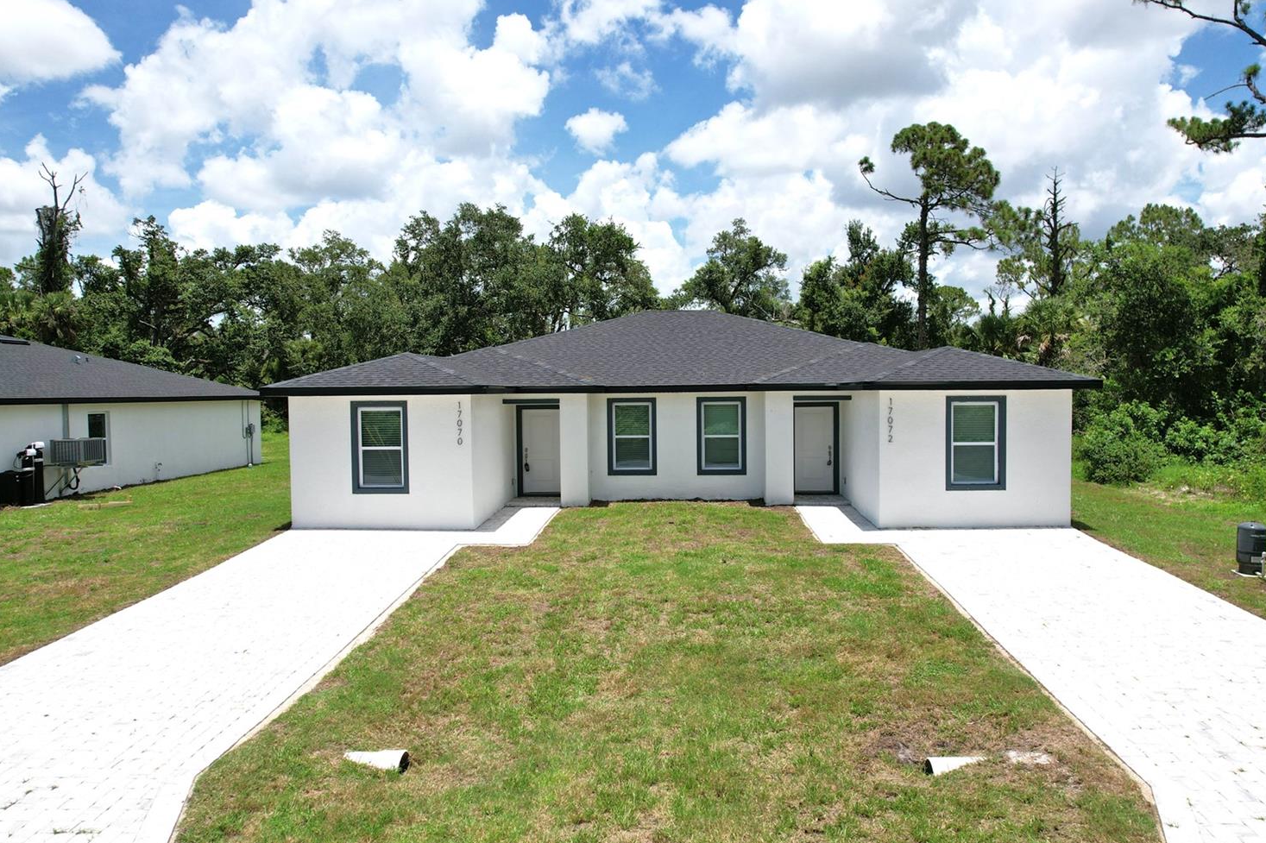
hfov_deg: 73.8
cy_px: 418
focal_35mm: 24
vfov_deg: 53.1
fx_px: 844
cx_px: 647
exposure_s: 1/4000
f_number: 2.8
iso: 110
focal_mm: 8.38
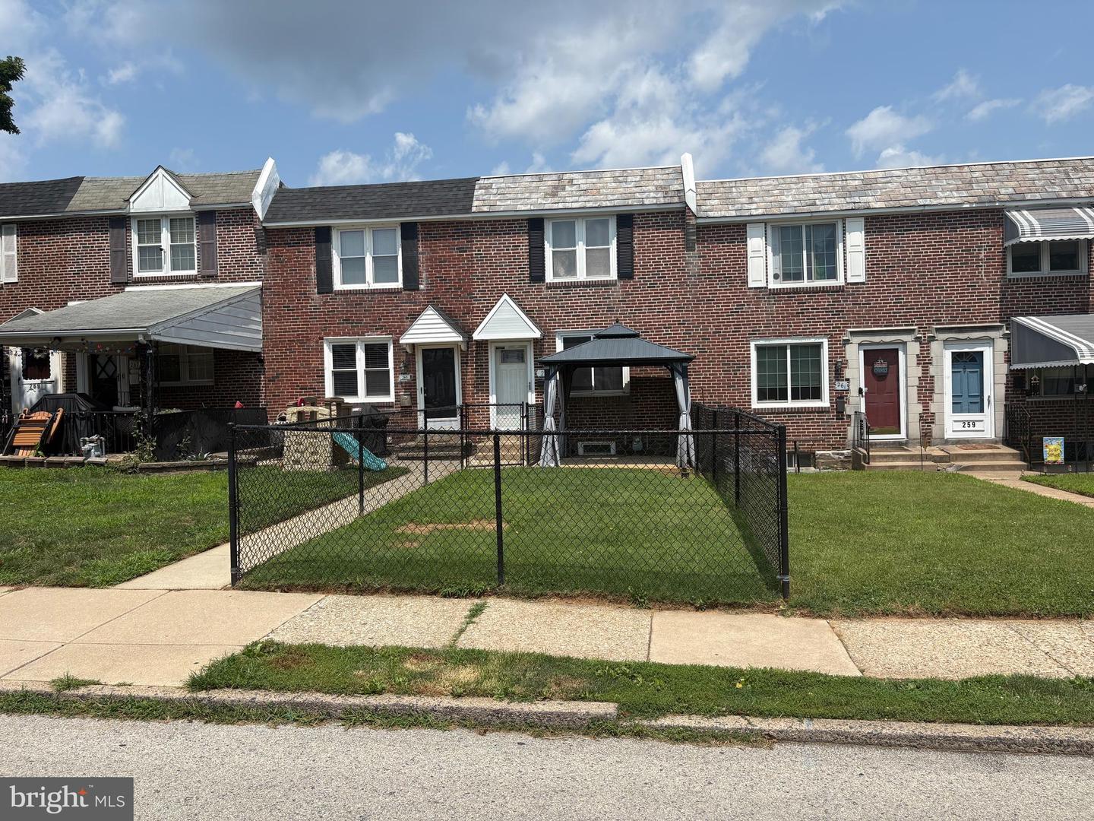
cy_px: 410
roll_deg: +1.7
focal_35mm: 26
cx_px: 547
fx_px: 822
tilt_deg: +0.2
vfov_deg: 53.1
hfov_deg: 67.3
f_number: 1.6
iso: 50
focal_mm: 5.96
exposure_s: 1/4329
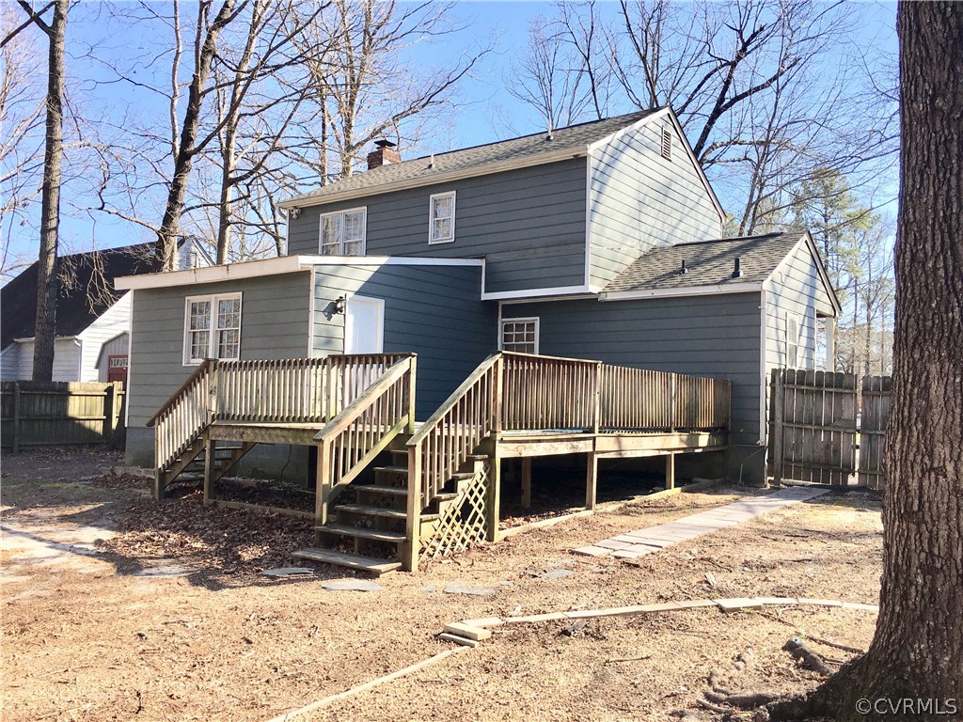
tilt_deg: +3.8
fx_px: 807
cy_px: 361
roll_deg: -1.4
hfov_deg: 61.7
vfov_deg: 48.2
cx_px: 482
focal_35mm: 29
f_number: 2.2
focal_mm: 4.15
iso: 25
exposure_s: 1/663
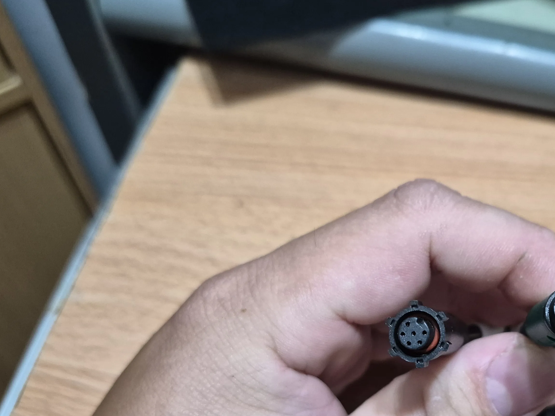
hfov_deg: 44.5
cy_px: 314
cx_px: 444
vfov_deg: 35.1
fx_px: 641
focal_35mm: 40
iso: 1000
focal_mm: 5.4
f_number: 1.8
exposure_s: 1/120
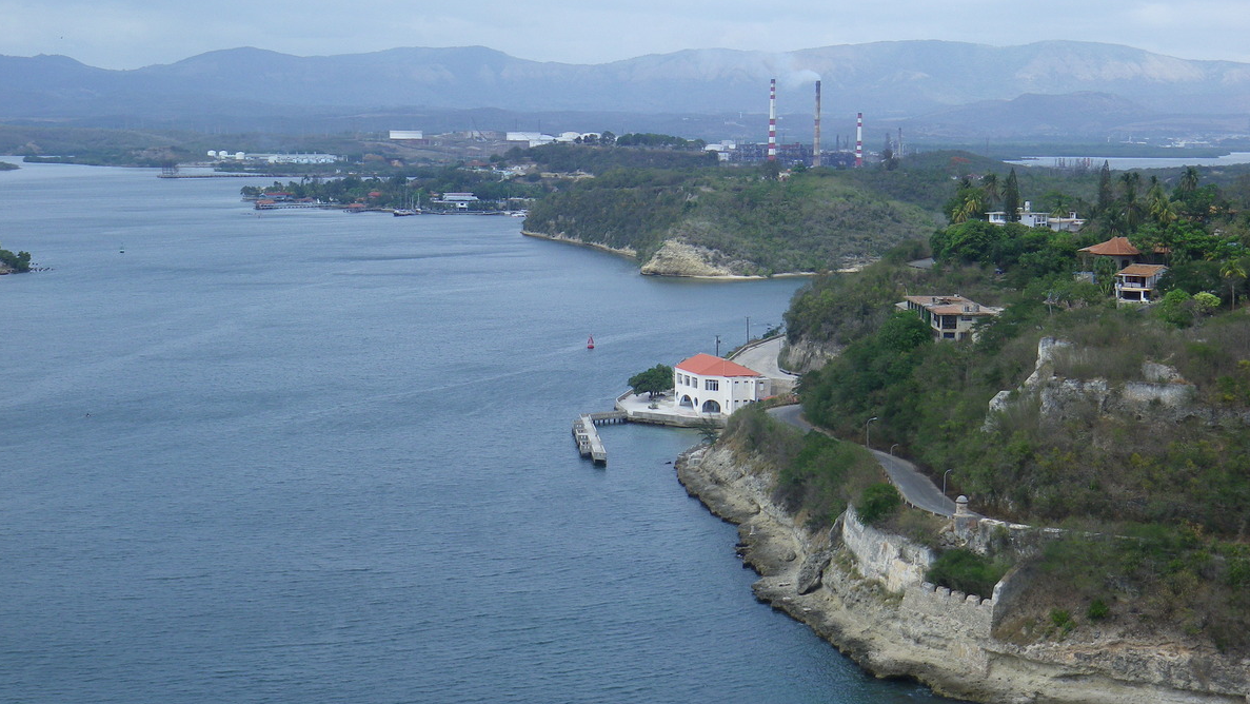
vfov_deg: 18.5
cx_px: 627
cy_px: 260
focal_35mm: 65
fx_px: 2155
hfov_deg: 32.4
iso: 80
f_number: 4.5
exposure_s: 1/320
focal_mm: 10.4
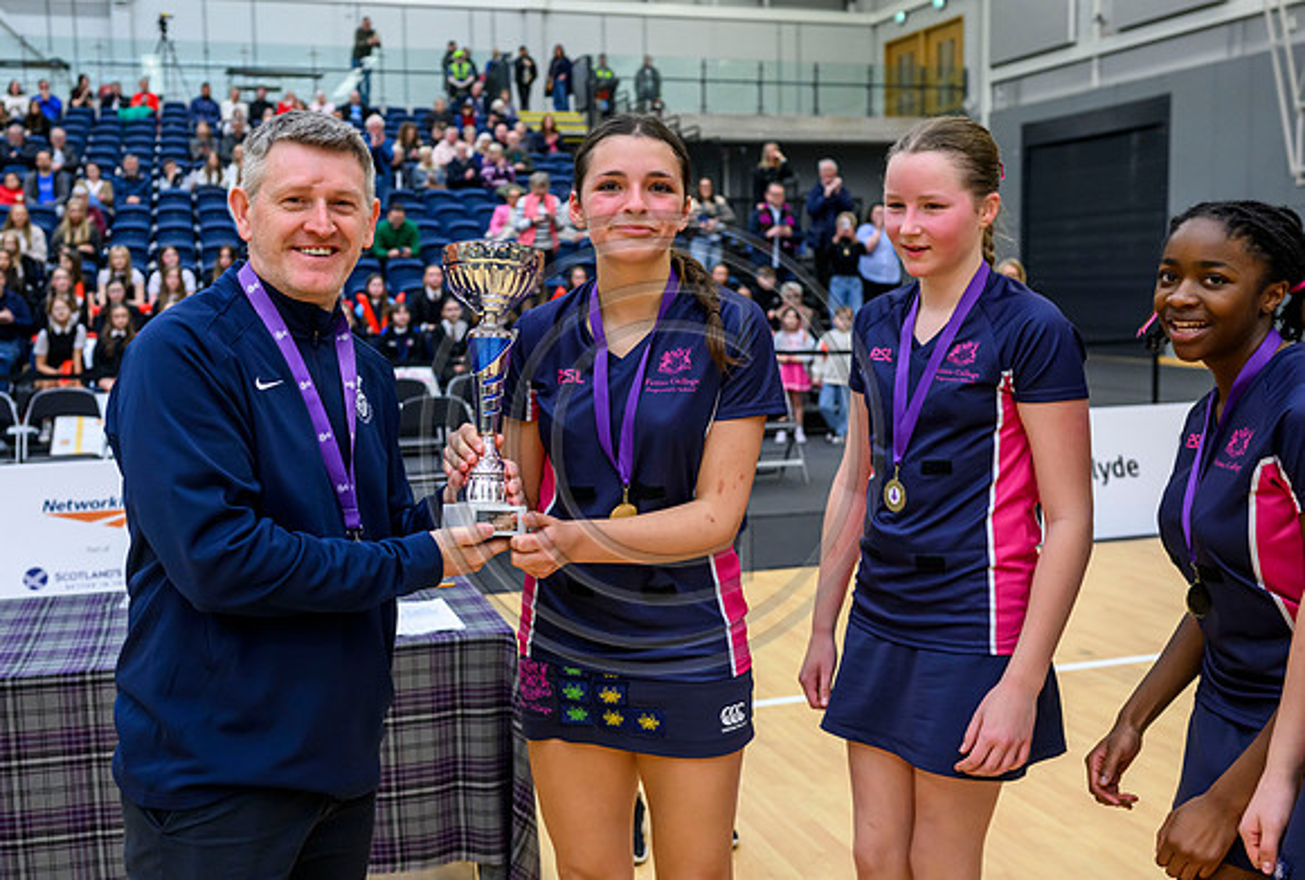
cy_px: 407
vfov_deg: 35.4
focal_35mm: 38
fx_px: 1378
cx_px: 596
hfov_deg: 50.6
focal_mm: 35
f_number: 3.5
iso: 4000
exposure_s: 1/400
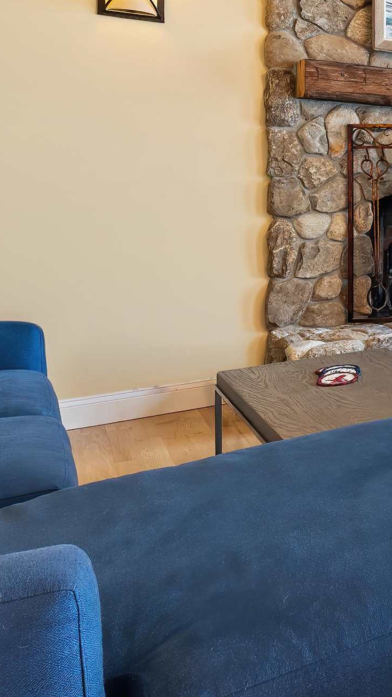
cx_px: 746
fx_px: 684
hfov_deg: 20.1
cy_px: 212
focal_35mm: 37
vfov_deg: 52.6
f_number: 9
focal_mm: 10
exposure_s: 1/6
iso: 320
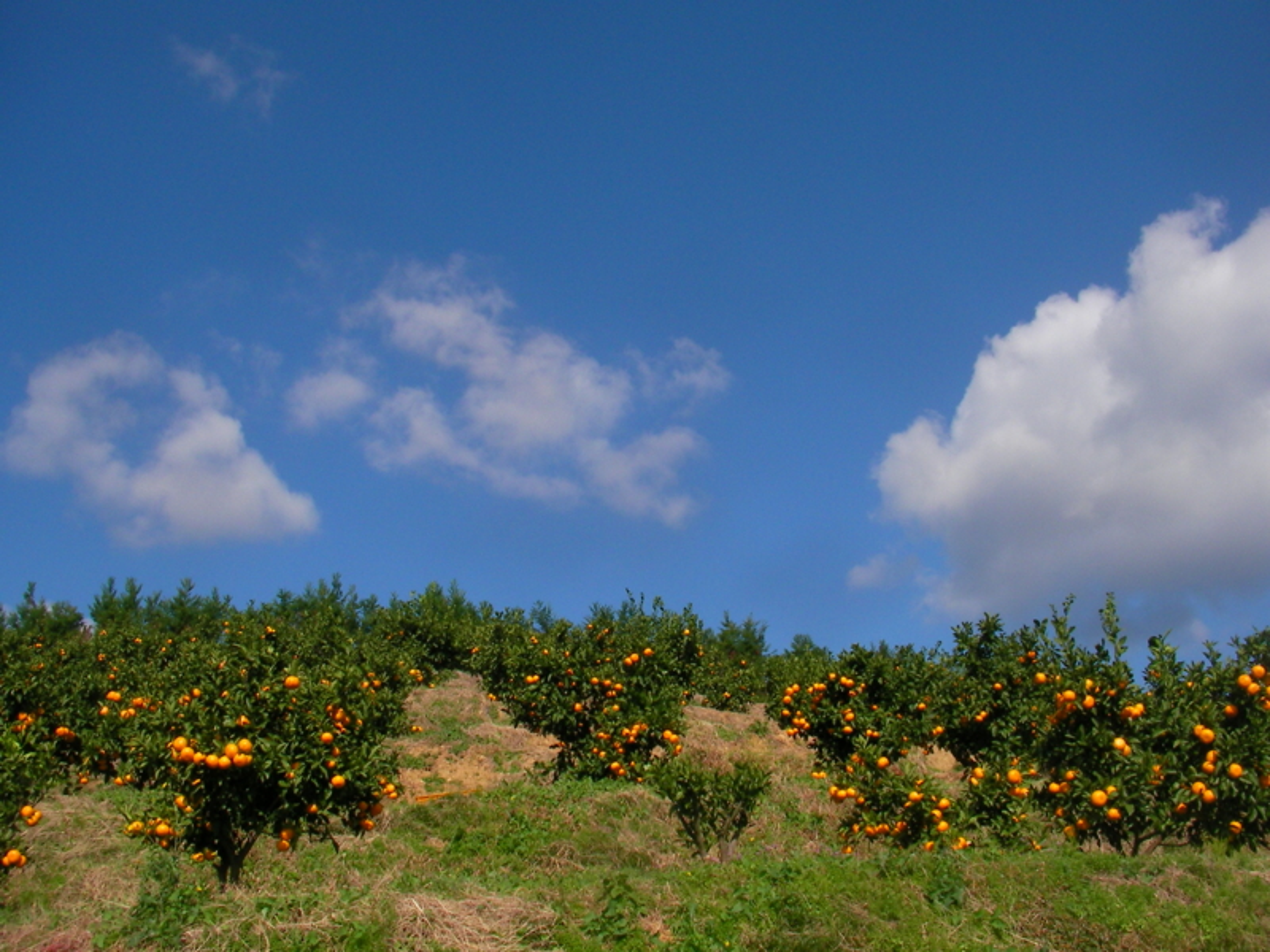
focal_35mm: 41
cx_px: 635
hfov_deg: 45.8
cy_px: 476
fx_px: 1504
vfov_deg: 35.1
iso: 50
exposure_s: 1/390
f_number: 5.6
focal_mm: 6.3
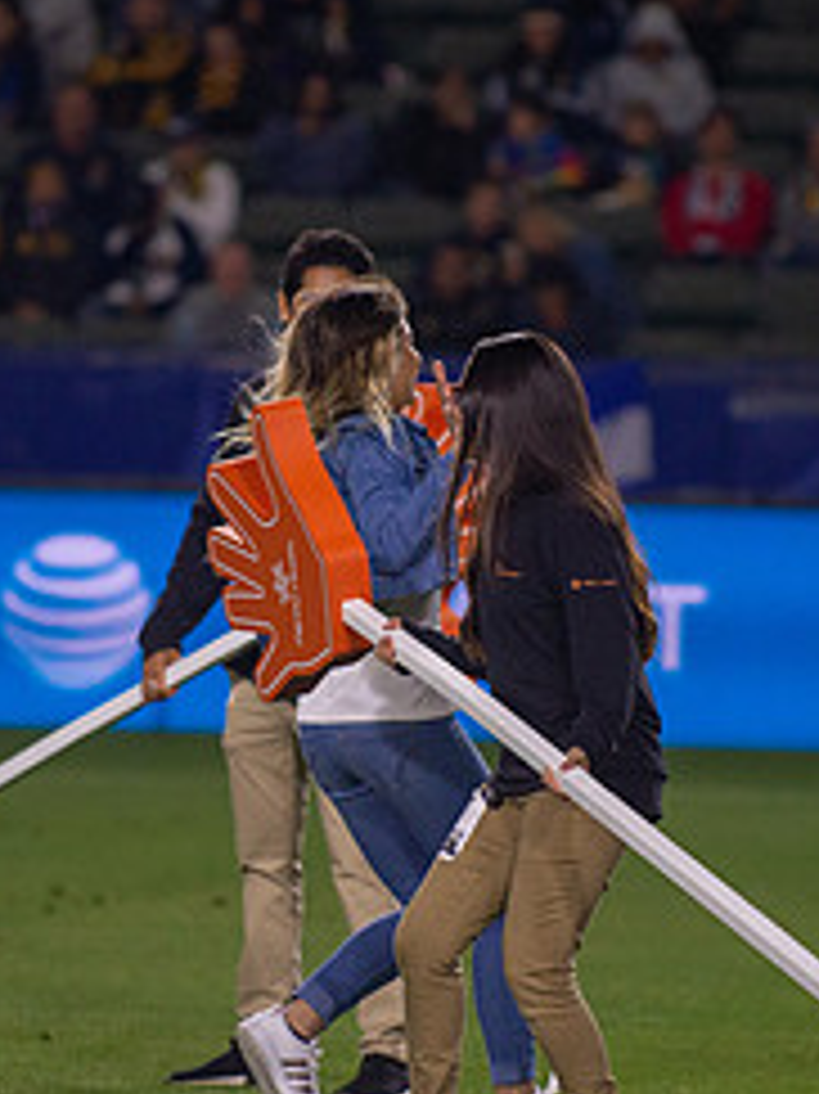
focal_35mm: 459
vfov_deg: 4.3
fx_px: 14492
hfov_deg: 3.2
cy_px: 610
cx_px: 382
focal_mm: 200
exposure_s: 1/2500
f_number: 2.8
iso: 1600
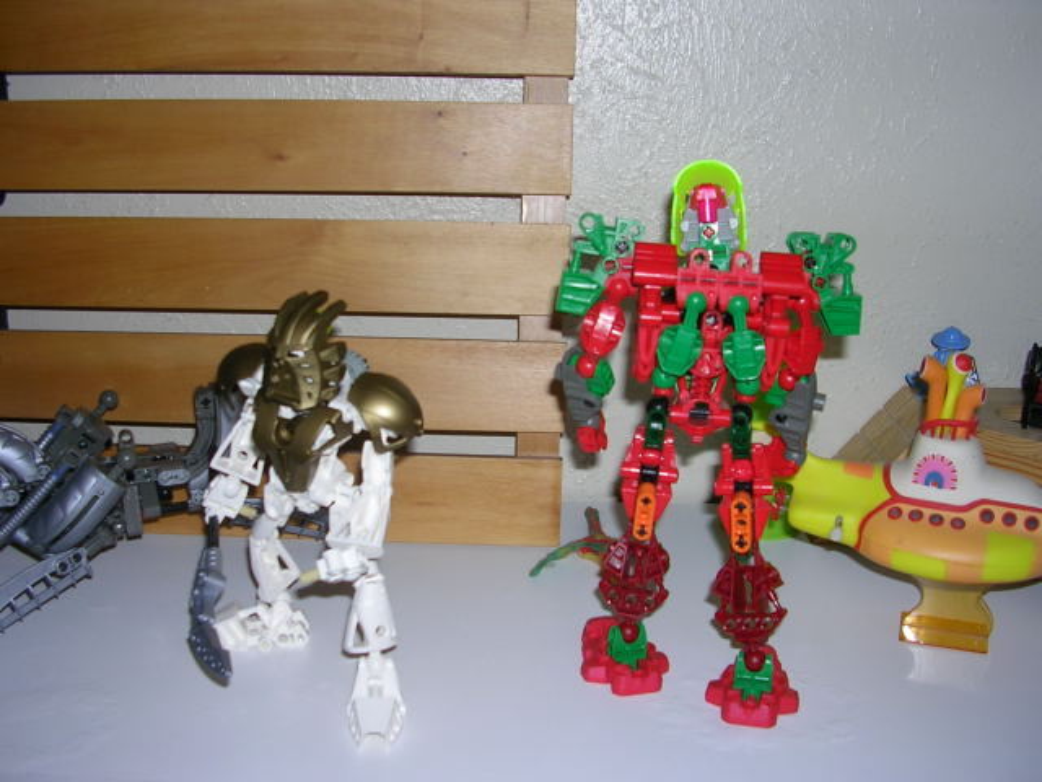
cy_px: 391
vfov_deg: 37.7
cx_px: 521
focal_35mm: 38
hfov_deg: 49.0
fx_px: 1144
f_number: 2.8
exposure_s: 1/60.1
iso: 50
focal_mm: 5.8
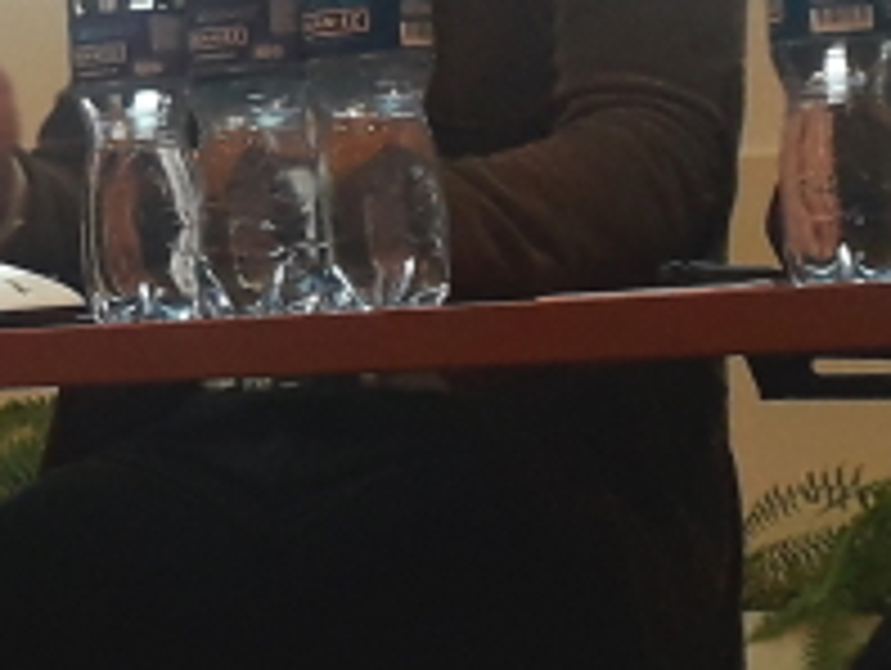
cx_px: -436
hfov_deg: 12.7
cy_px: 175
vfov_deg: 10.1
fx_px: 3788
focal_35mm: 147
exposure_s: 1/33
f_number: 1.9
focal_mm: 3.6
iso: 160
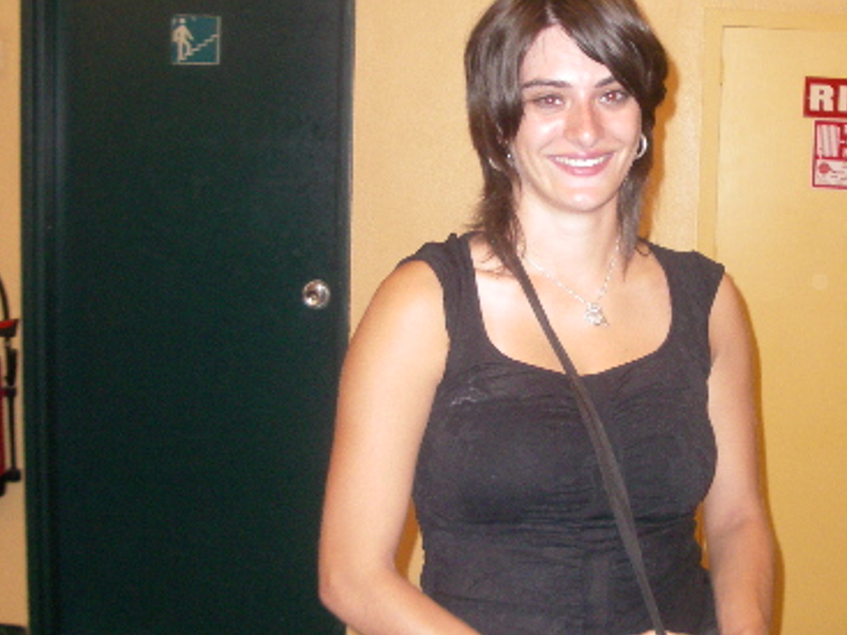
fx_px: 1492
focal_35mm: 61
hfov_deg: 31.6
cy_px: 365
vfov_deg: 24.0
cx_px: 524
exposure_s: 1/40
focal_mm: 5.8
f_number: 2.6
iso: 320
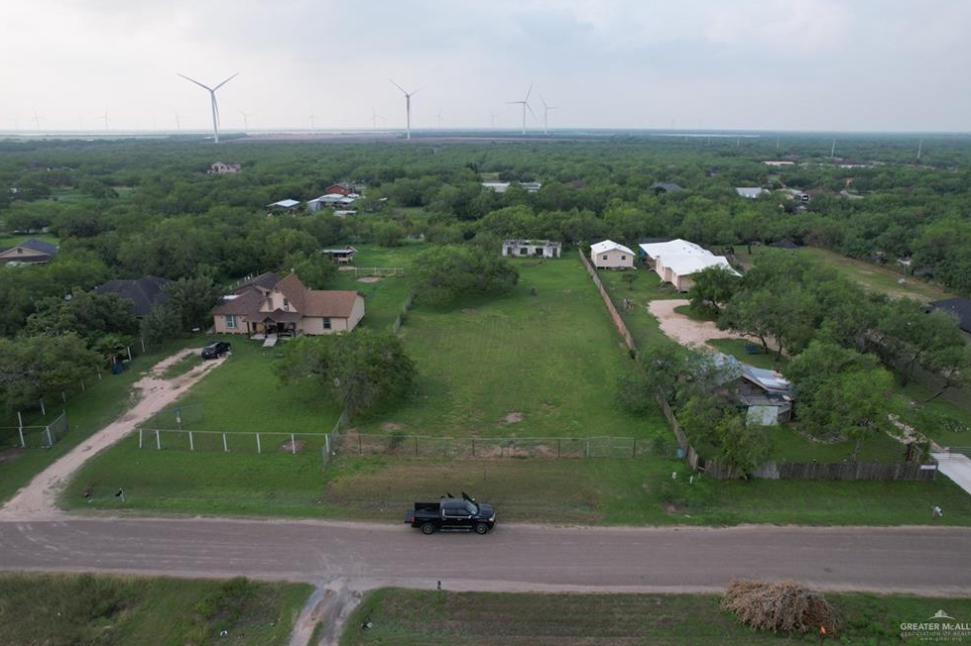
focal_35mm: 23
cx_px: 483
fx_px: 620
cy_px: 310
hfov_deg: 76.1
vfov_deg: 55.1
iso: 130
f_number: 2.8
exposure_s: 1/725
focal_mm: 8.38
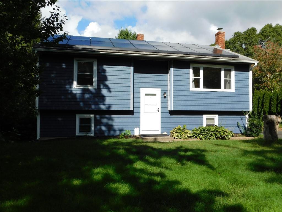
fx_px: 244
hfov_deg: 60.0
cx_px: 141
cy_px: 106
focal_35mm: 30
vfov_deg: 46.8
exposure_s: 1/1250
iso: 125
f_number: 3.2
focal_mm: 5.3
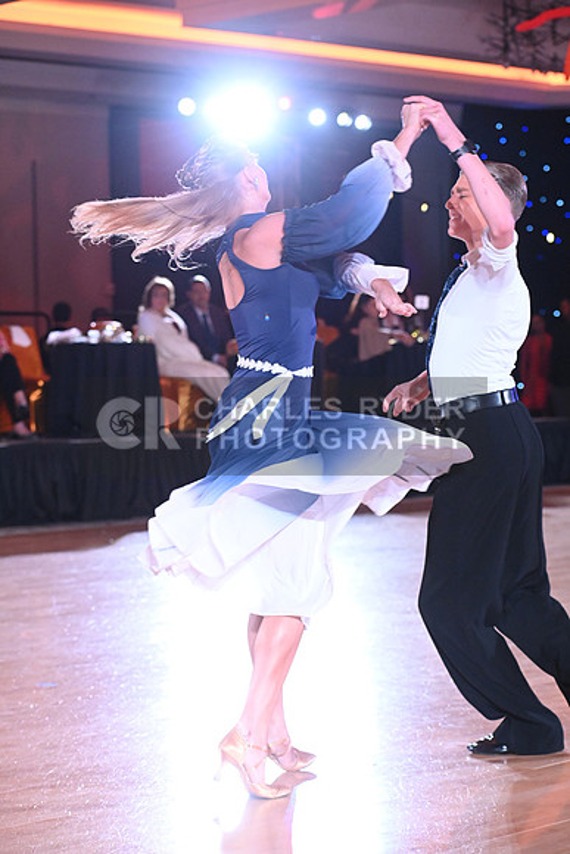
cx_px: 285
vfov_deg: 22.1
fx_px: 2184
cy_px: 427
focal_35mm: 92
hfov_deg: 14.9
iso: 6400
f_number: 5.6
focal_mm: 92
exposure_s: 1/400
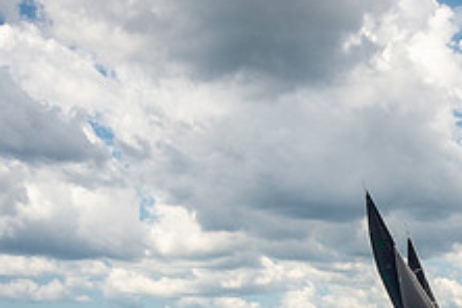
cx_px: 476
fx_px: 1219
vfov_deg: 14.0
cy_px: 357
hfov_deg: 20.7
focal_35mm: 95
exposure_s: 1/2500
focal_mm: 31
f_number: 5.6
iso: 250
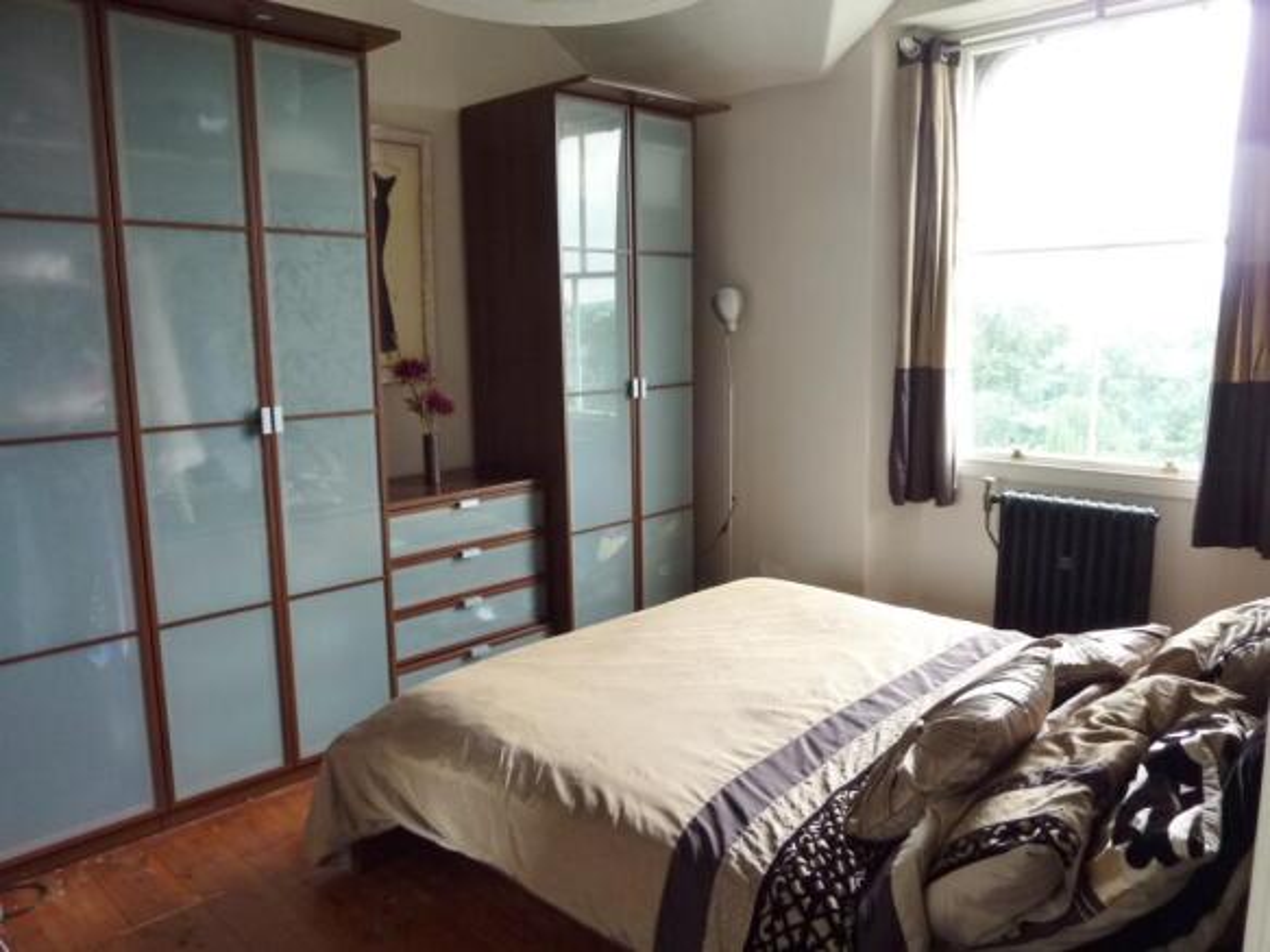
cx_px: 635
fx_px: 917
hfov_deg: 69.4
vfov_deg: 54.9
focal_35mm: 25
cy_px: 476
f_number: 3.3
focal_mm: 4.1
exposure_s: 1/30
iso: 160
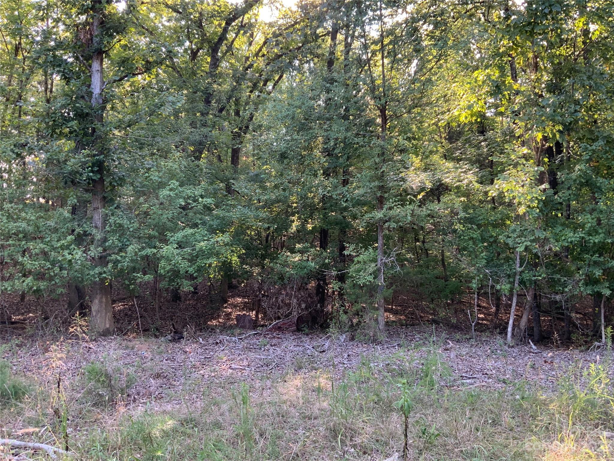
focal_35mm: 29
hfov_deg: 61.7
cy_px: 230
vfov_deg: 48.2
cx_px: 307
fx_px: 514
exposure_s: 1/120
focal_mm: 3
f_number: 1.8
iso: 64
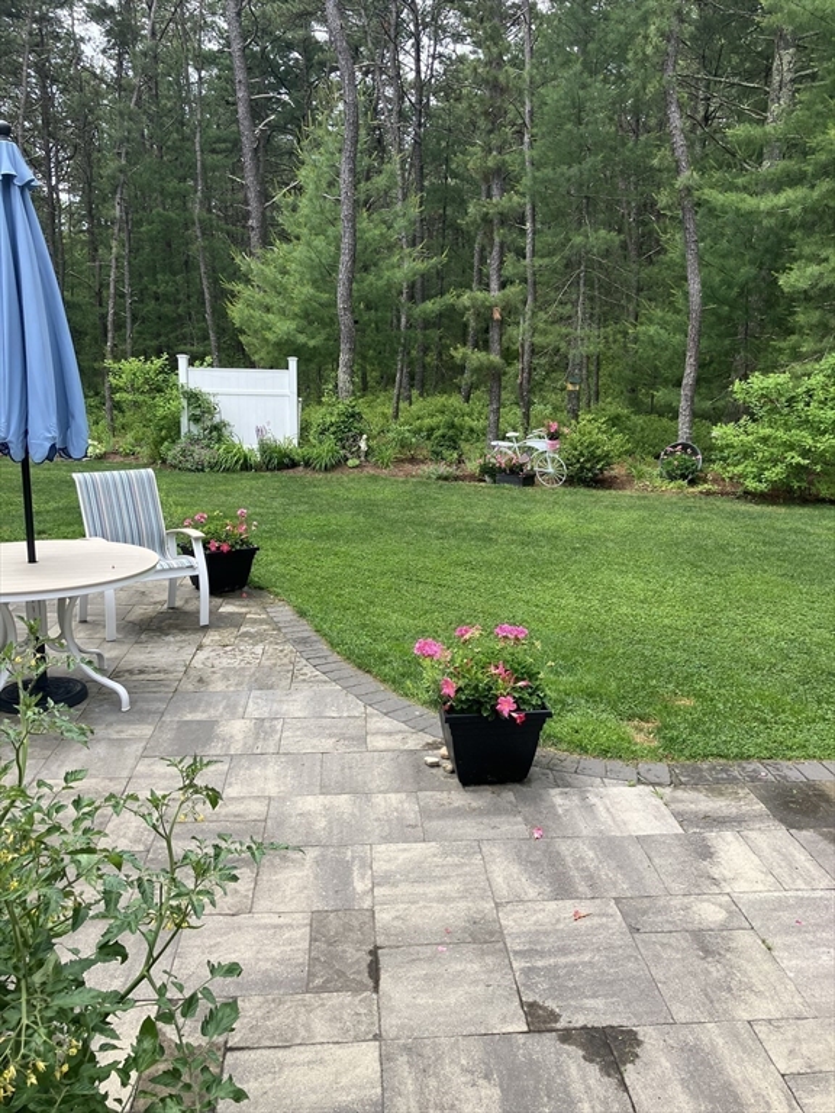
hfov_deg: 49.7
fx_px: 901
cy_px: 556
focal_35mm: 28
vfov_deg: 63.4
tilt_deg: -11.9
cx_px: 418
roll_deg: -1.0
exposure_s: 1/796
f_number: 1.8
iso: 32
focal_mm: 3.99
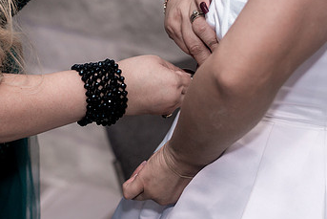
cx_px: 131
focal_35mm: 137
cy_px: 103
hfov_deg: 15.0
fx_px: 1245
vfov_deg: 10.0
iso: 640
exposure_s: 1/250
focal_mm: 81
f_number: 4
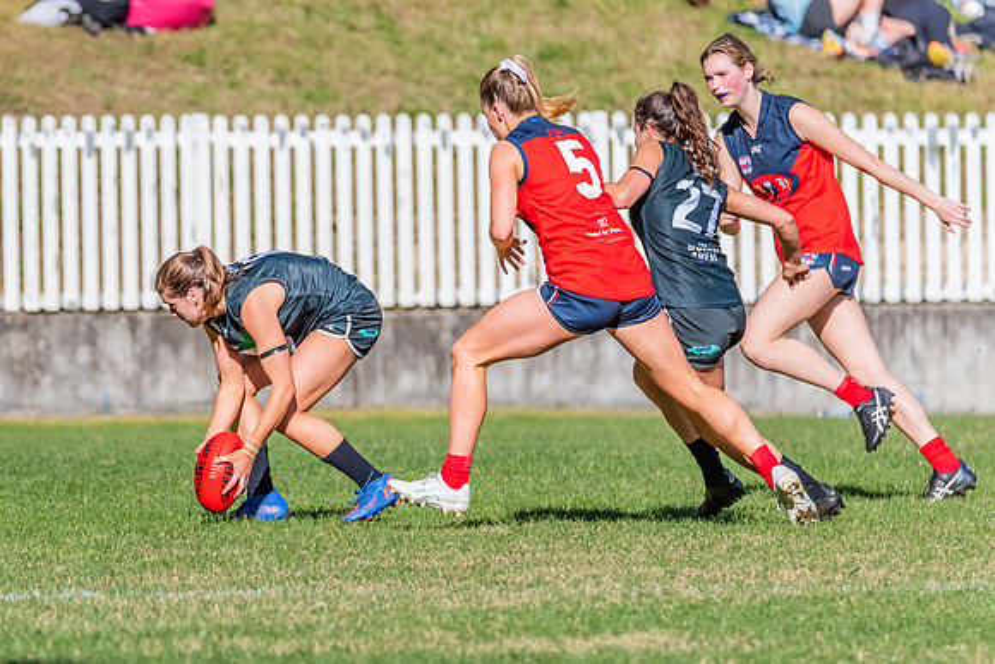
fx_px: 19385
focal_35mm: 701
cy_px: 394
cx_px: 237
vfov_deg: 2.0
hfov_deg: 2.9
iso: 800
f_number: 10
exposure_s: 1/1600
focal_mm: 460
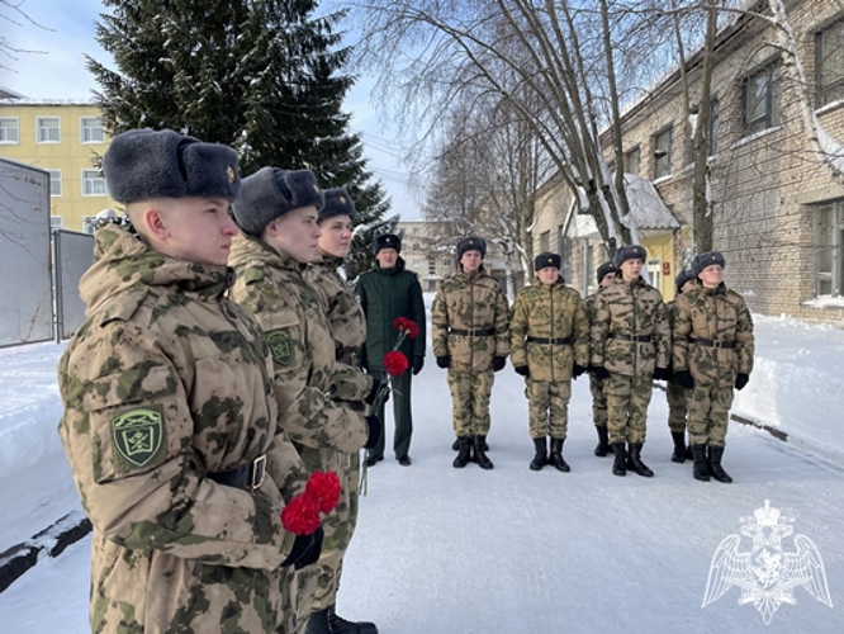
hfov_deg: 67.3
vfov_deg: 53.1
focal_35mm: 26
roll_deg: +0.6
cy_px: 317
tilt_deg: -1.6
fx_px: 634
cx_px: 422
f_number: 1.6
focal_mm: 4.2
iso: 32
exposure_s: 1/678
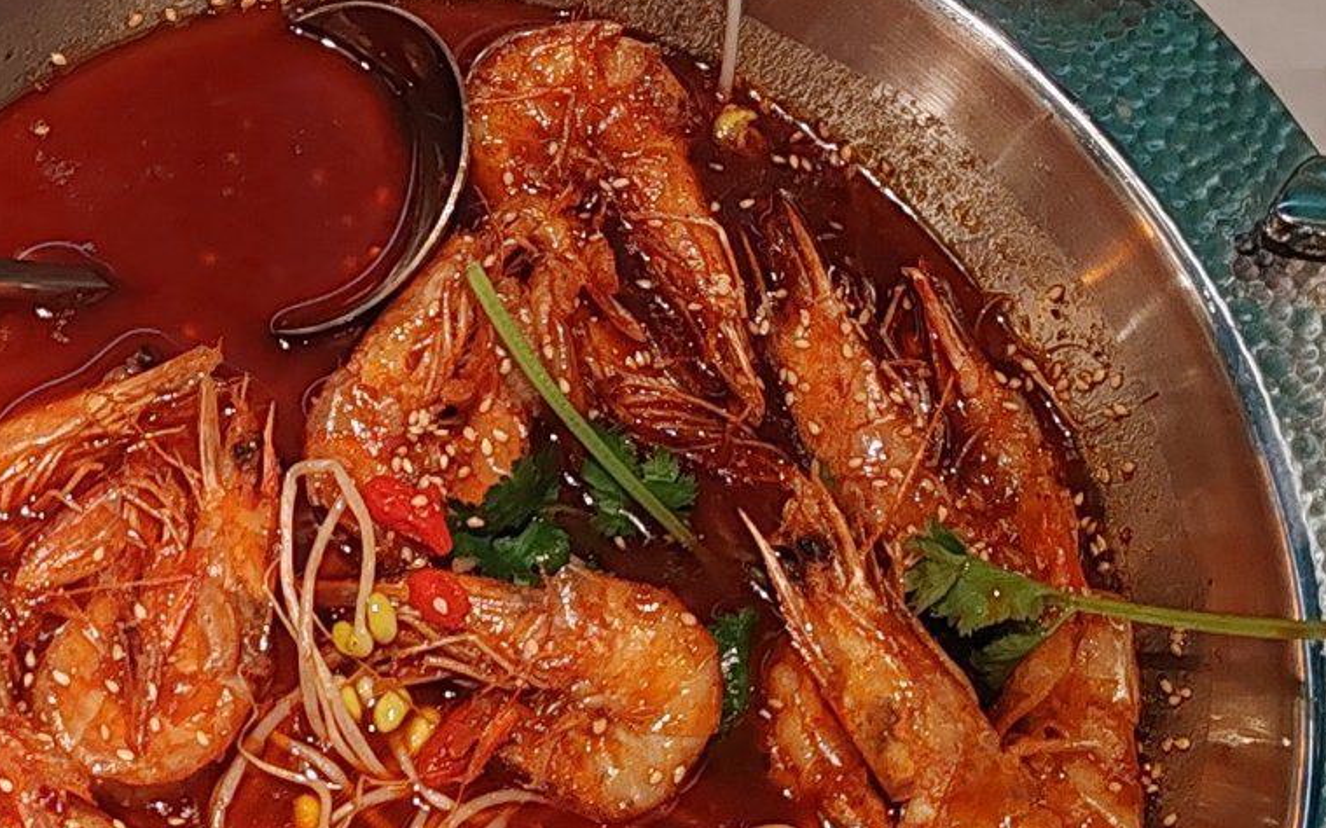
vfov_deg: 12.6
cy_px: 171
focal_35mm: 103
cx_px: 172
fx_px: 3721
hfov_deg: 19.9
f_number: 1.9
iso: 125
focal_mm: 6.12
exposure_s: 1/100
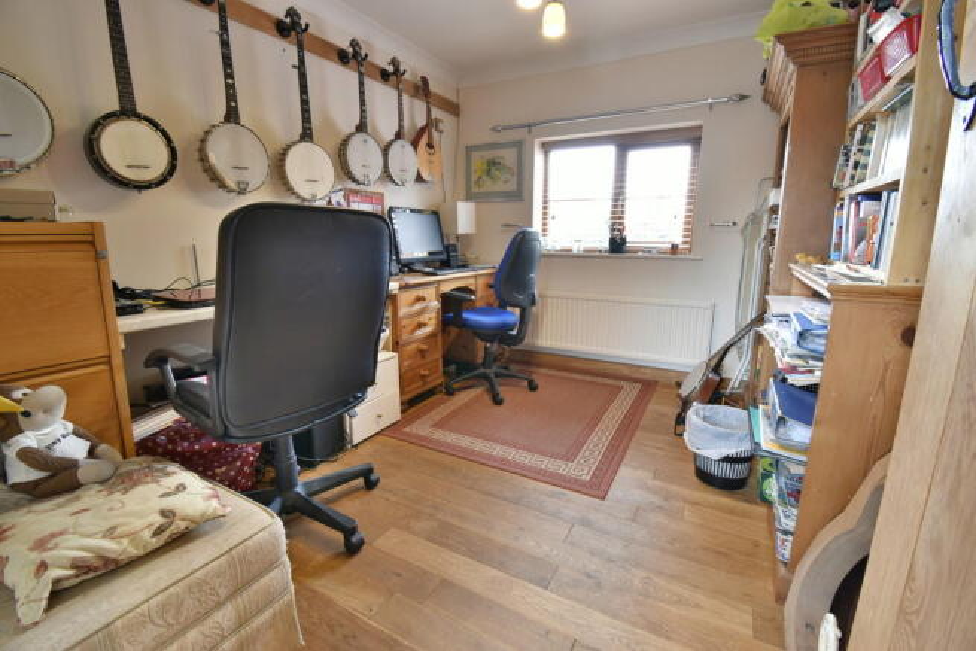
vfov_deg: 77.4
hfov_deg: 100.4
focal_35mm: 15
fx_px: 407
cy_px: 326
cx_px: 488
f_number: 8
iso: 400
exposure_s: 1/1.6
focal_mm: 10
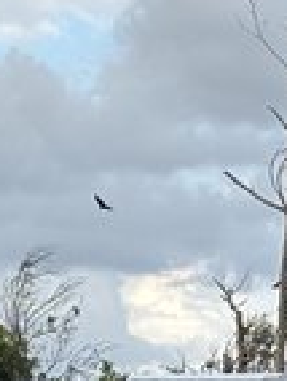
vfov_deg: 6.1
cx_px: 75
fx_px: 3560
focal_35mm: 323
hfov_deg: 4.6
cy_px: 452
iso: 32
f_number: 1.6
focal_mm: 5.96
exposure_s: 1/1592
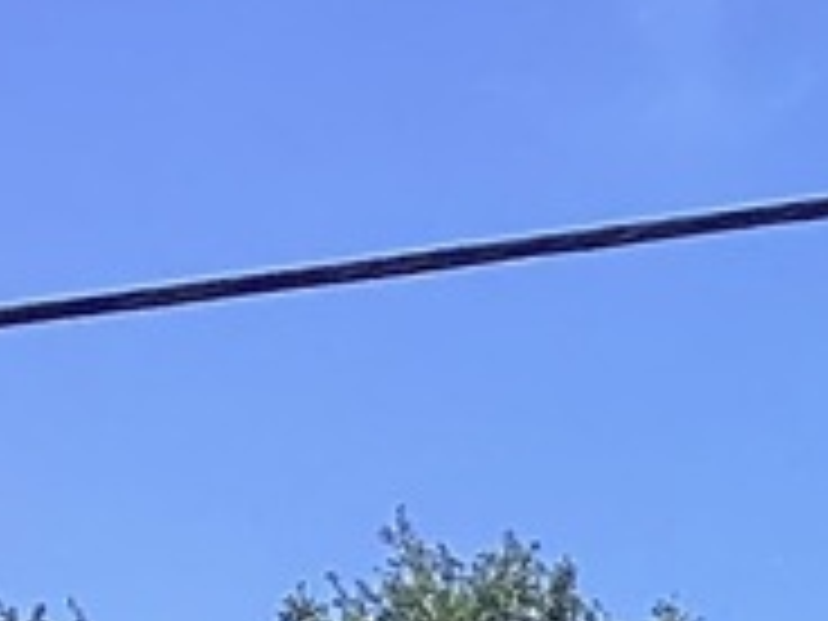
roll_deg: +1.0
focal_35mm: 243
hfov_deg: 7.7
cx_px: 1755
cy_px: 1652
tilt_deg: +4.6
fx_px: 5812
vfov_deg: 5.8
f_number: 2.4
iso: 25
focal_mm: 3.3
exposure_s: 1/849
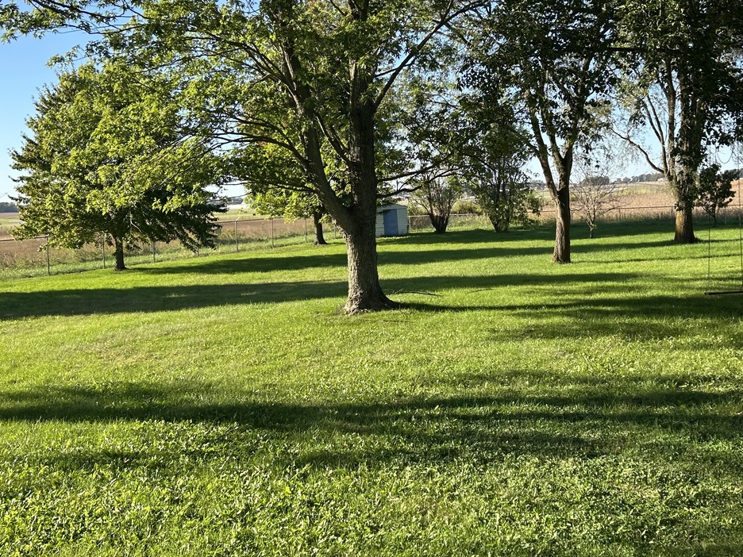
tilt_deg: -7.7
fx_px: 859
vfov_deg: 35.9
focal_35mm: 40
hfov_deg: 46.7
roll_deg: +4.3
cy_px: 259
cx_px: 404
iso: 50
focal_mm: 5.7
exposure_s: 1/1326
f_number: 1.5
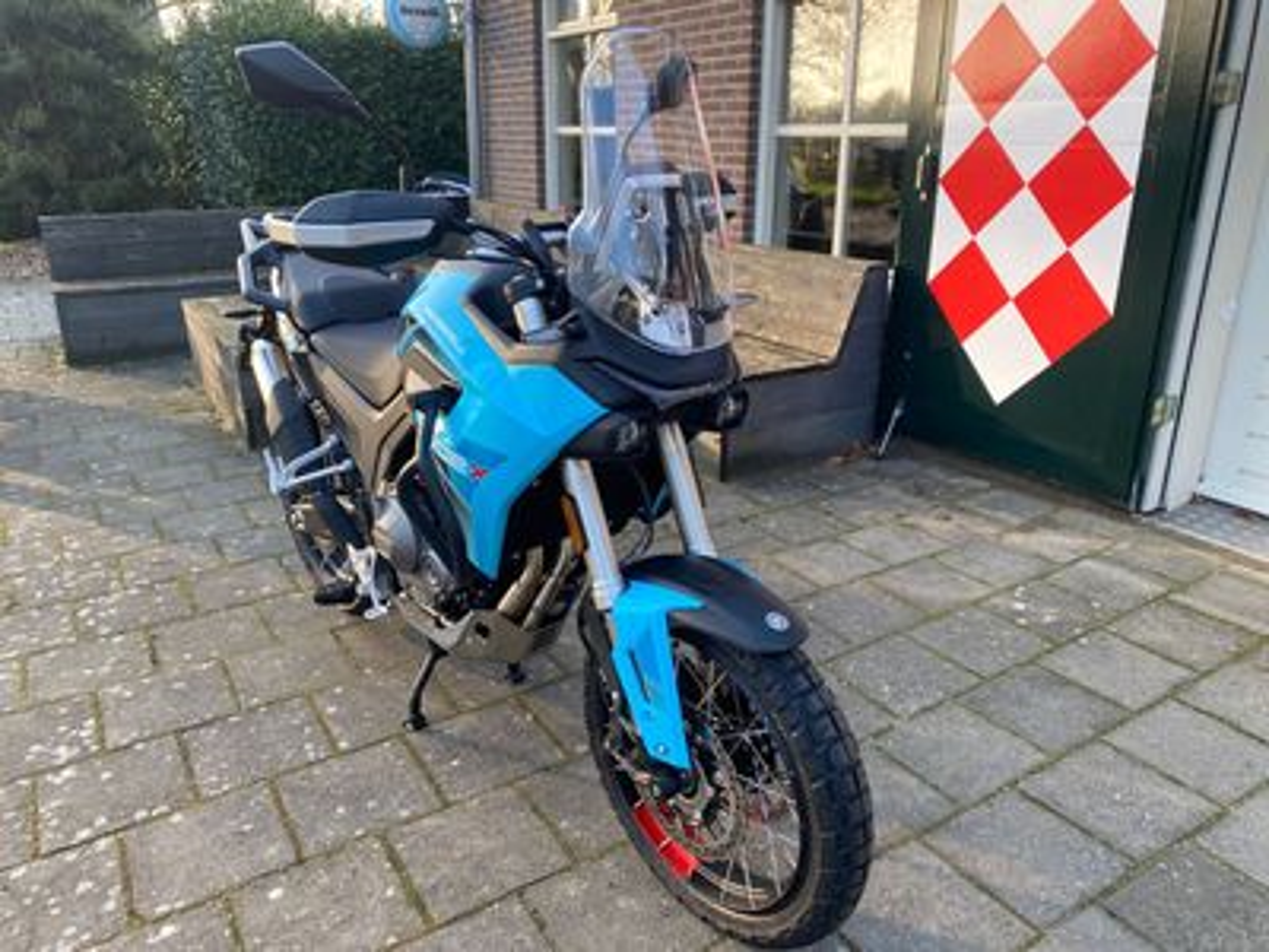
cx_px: 634
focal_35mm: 26
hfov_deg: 67.3
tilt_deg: -19.9
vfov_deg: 53.1
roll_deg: -0.7
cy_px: 476
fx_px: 953
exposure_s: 1/122
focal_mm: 4.25
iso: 40
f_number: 1.8
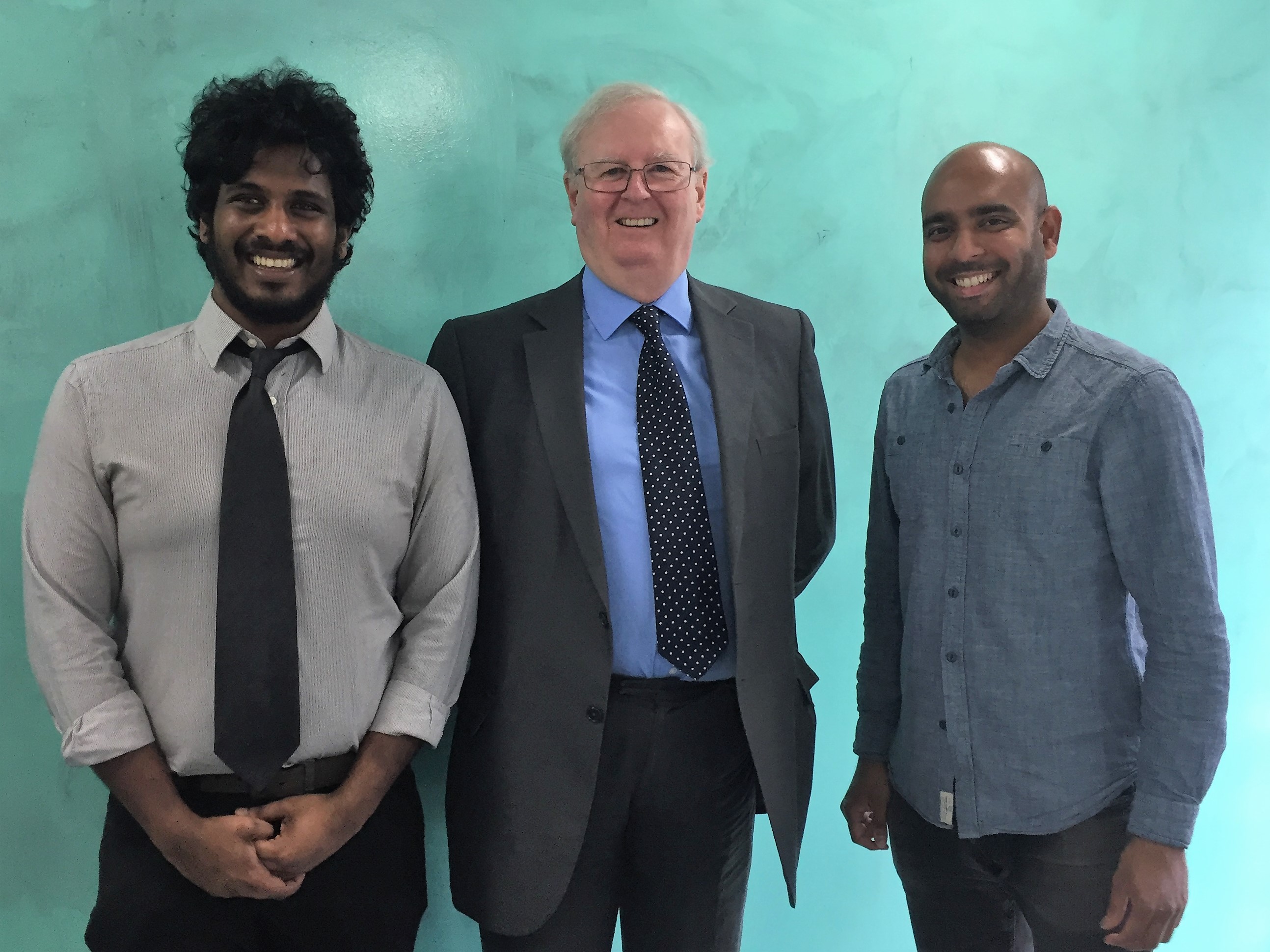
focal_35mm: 29
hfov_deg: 61.7
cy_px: 476
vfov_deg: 48.2
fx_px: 1064
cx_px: 635
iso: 50
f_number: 2.2
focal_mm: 4.15
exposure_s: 1/33
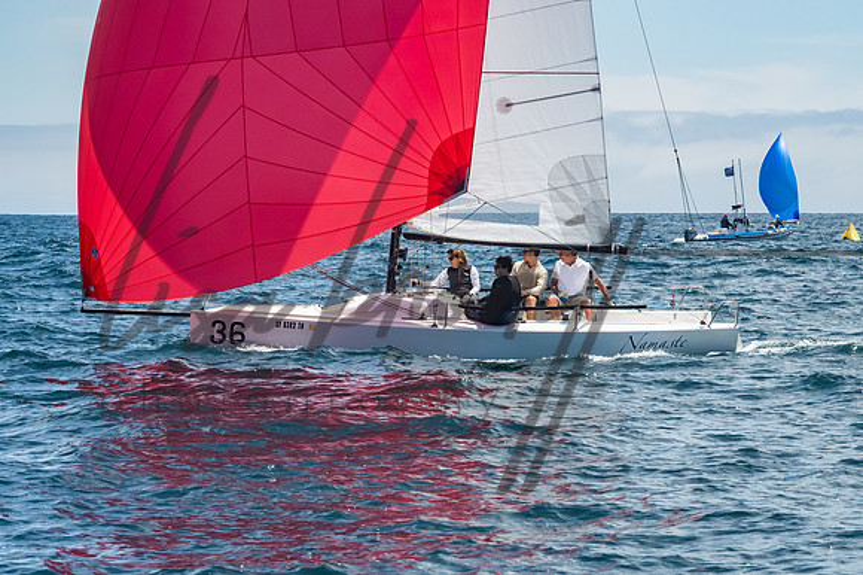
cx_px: 432
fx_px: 3850
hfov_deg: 12.8
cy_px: 288
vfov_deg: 8.5
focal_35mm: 161
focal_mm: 105
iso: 640
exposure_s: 1/1250
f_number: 14
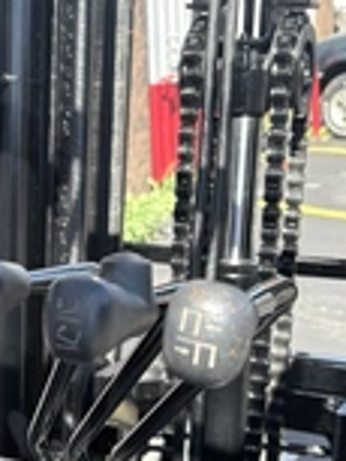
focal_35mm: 68
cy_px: 313
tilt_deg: -15.1
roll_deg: +6.3
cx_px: -12
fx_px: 905
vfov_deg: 28.3
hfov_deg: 20.8
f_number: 1.6
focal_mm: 5.96
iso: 64
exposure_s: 1/1117
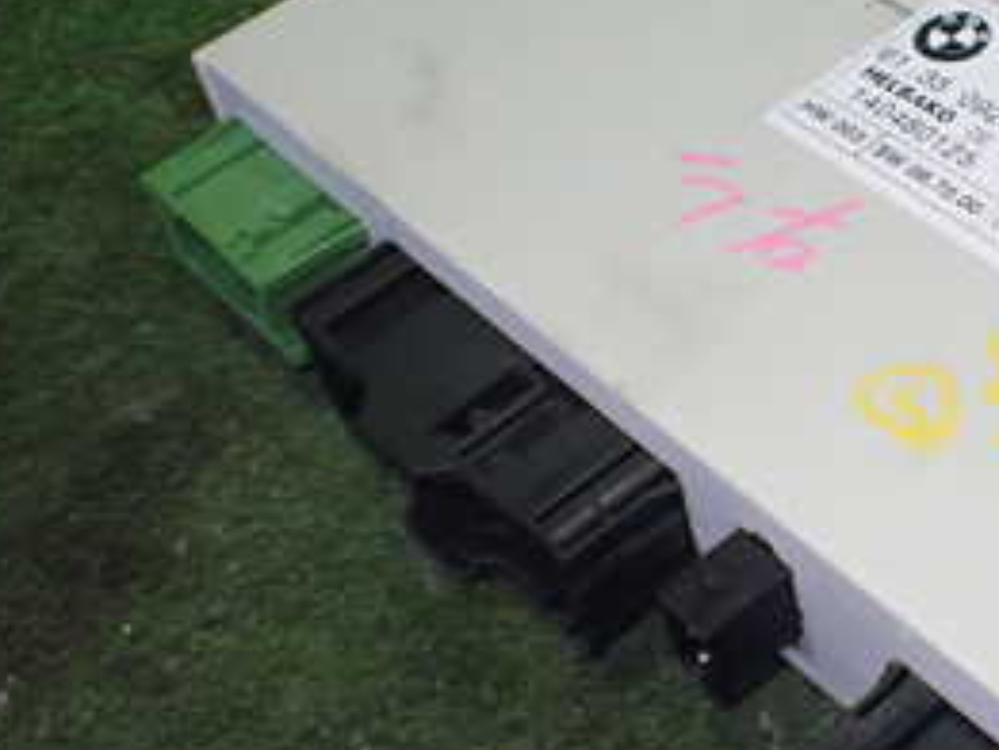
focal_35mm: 69
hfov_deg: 26.8
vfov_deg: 21.3
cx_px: 972
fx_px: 1992
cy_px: 348
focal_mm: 5.4
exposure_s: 1/125
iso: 800
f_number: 2.3
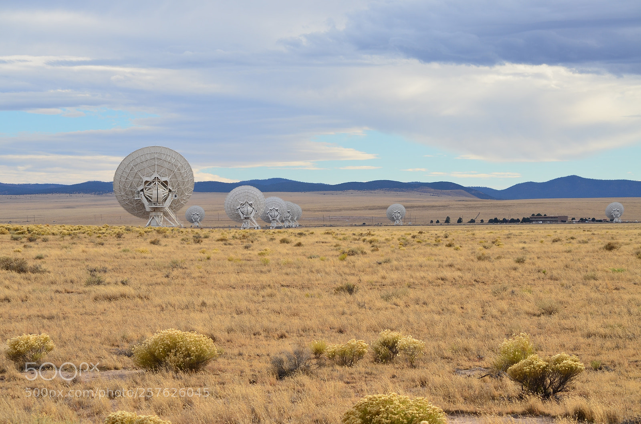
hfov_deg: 16.1
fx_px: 2265
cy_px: 212
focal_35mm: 128
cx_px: 320
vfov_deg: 10.7
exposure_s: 1/200
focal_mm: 85
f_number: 10
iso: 100
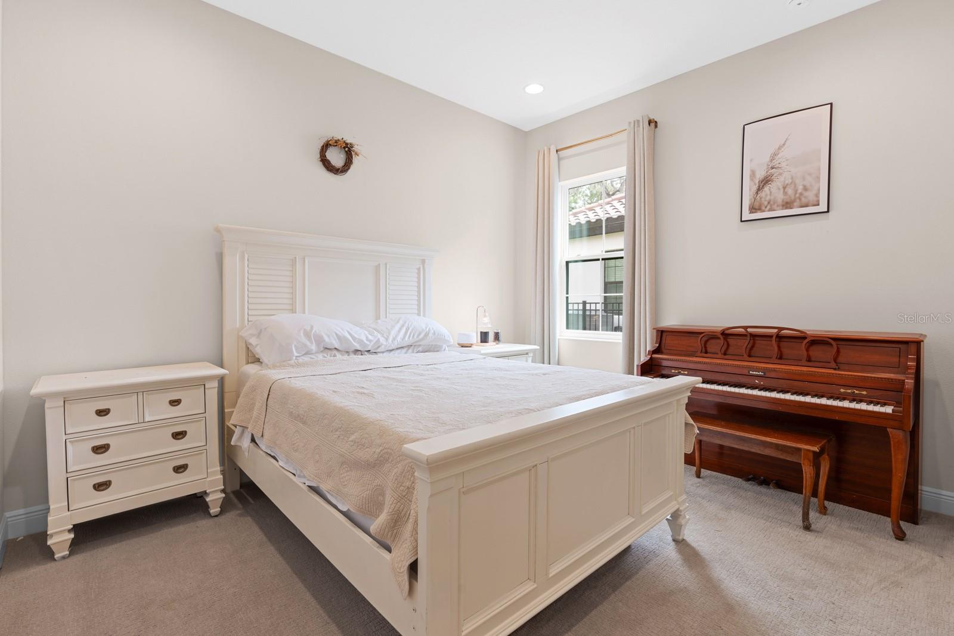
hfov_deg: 93.3
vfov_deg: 70.5
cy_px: 318
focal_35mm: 17
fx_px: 451
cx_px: 477
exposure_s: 1/1.25
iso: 200
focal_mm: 17
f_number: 8
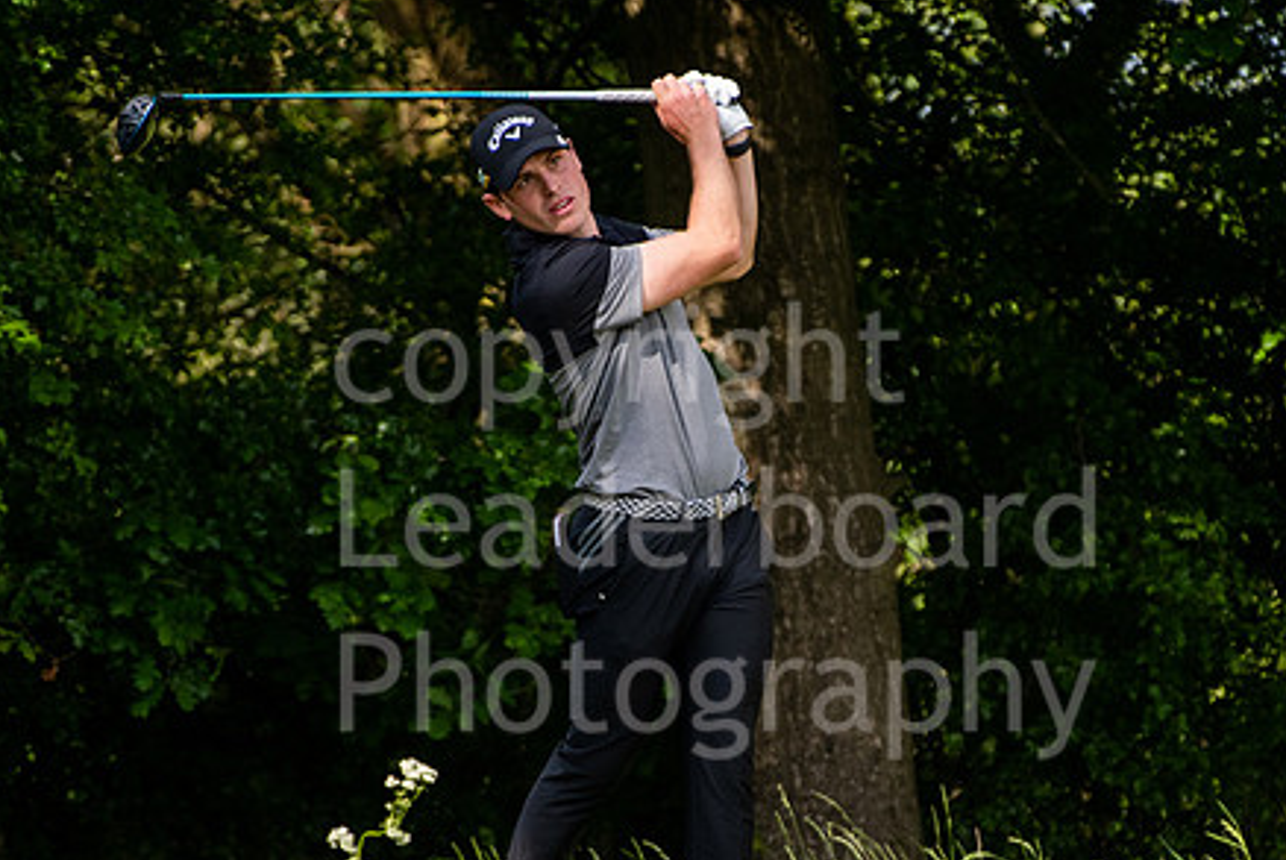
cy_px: 546
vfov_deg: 1.4
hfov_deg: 2.1
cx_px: 723
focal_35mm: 997
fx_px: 35650
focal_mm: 500
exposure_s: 1/1600
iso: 1000
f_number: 5.6
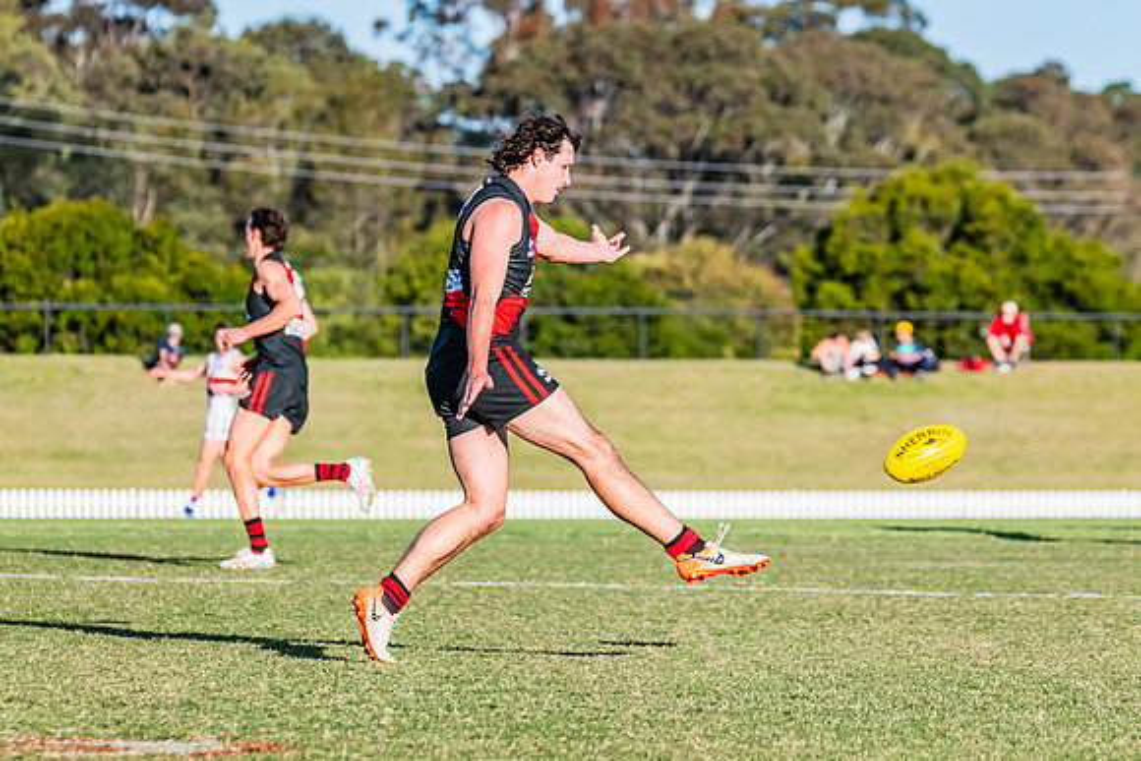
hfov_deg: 6.1
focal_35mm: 338
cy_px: 349
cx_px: 550
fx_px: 10719
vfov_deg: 4.1
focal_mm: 270
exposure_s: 1/1600
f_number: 8
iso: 800
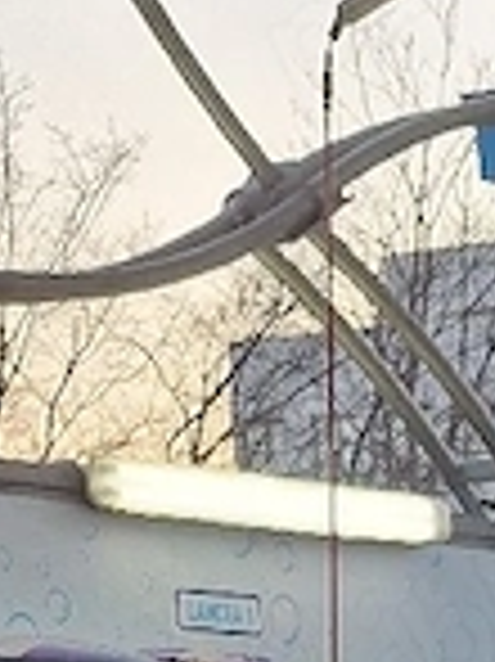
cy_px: 1383
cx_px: 734
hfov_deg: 11.4
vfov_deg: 13.3
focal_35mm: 125
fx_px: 2387
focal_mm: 5.54
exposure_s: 1/100
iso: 40
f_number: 1.8
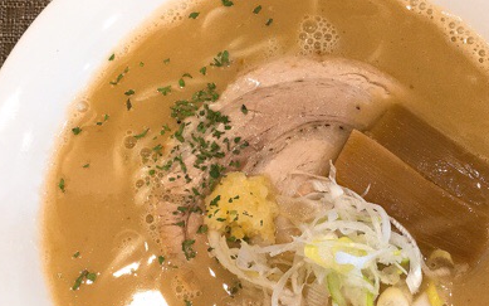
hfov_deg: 37.3
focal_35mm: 54
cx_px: 310
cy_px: 180
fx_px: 720
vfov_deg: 23.9
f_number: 2.4
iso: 100
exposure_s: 1/30
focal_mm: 3.3
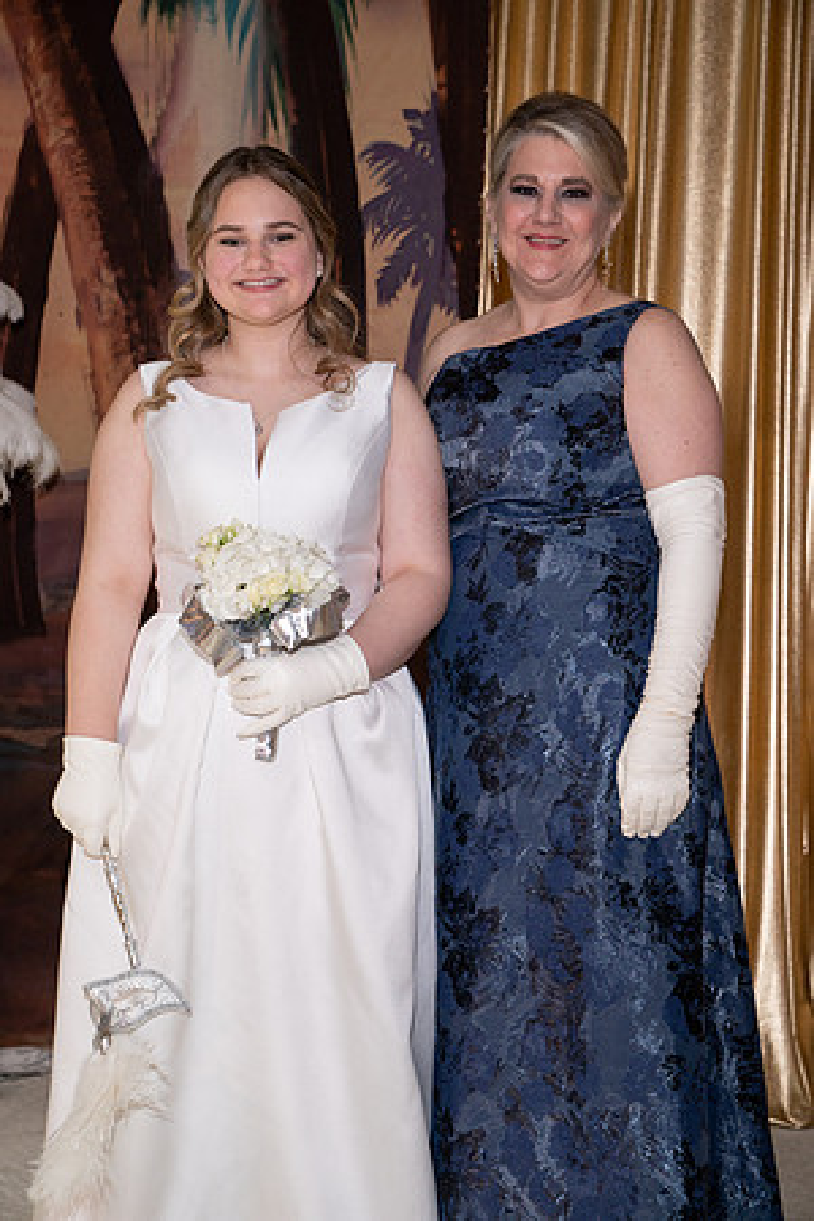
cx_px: 407
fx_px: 2374
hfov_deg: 19.5
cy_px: 610
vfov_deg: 28.8
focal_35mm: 70
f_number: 5.6
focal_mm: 70
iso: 800
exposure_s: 1/160
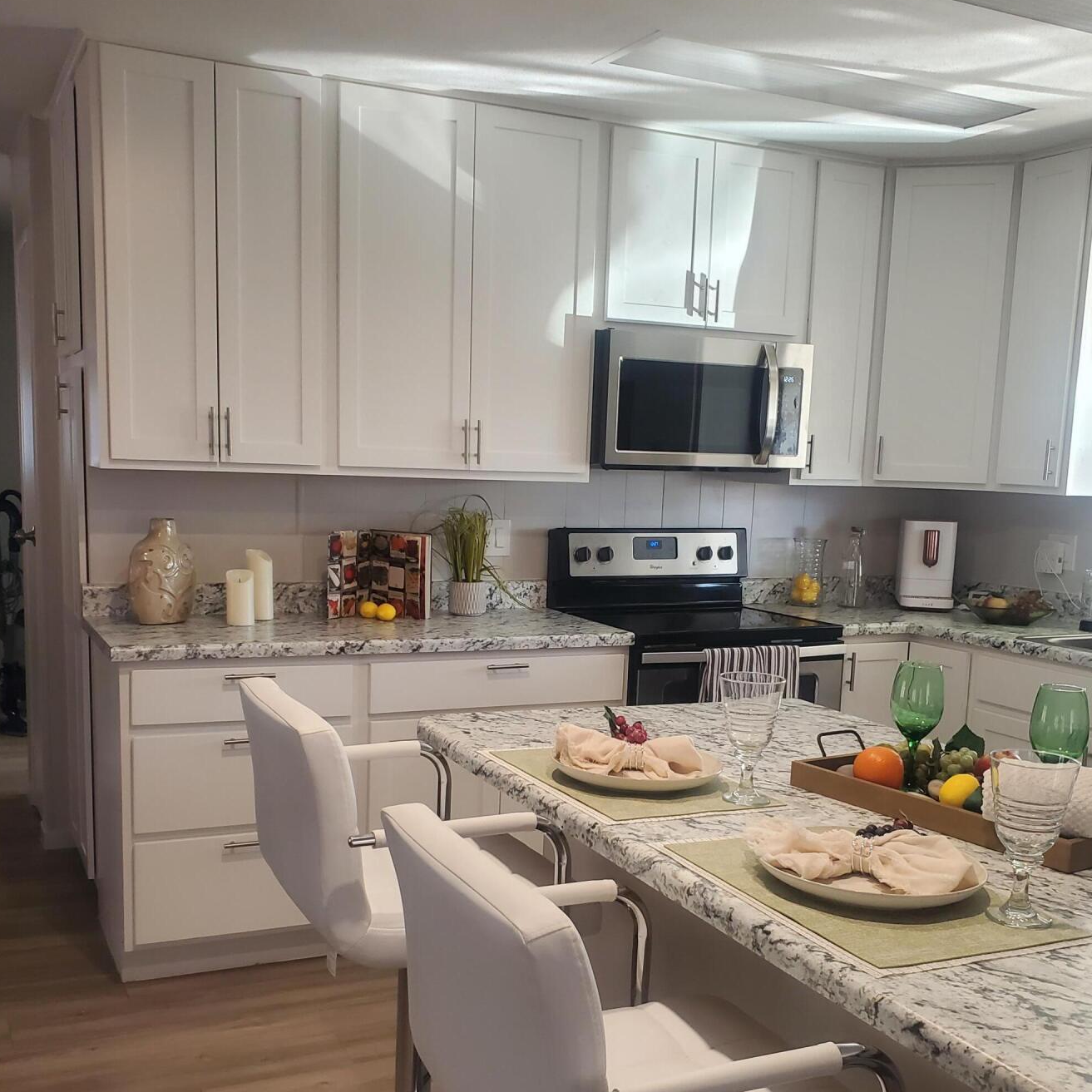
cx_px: 525
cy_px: 673
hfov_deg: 47.2
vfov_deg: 46.9
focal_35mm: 35
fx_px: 1249
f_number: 2.4
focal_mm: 4.3
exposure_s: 1/60
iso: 200
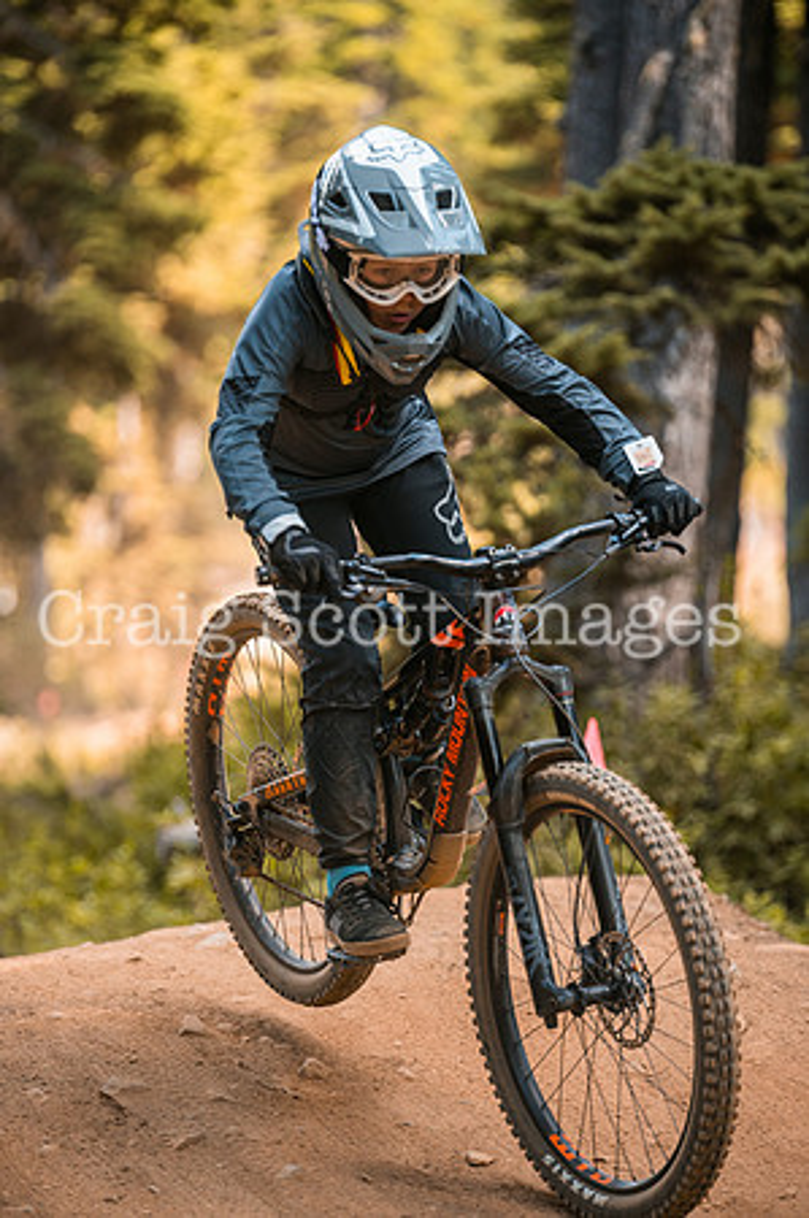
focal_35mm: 160
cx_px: 404
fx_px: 5405
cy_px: 609
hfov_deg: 8.6
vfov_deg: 12.9
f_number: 2.8
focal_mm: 160
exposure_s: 1/1600
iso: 900
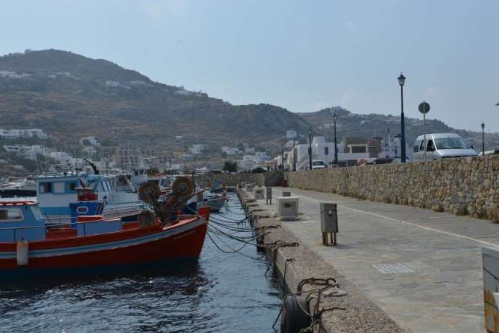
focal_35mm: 45
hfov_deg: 43.6
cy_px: 190
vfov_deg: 29.8
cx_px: 255
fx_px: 624
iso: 100
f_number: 8
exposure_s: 1/250
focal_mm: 38
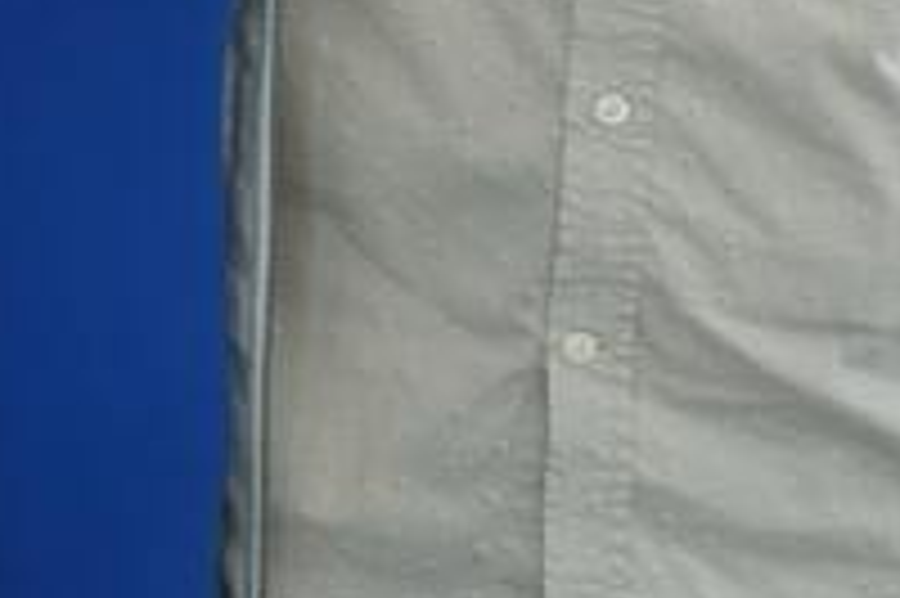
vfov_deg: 4.2
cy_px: -362
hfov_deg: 6.4
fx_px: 8068
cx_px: -104
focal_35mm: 323
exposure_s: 1/80
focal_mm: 63
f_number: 5.6
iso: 500
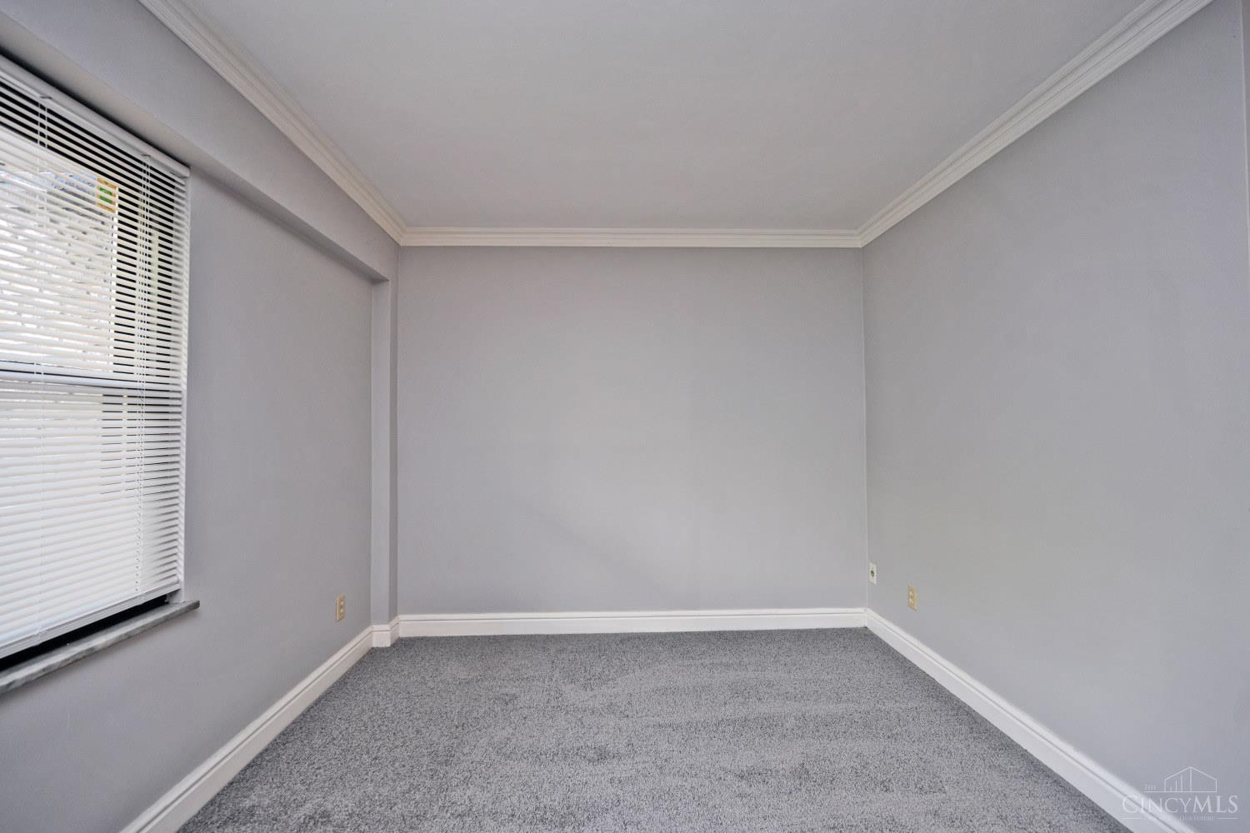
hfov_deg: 104.3
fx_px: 486
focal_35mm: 14
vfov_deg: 81.2
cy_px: 416
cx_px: 625
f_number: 4
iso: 450
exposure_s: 1/60
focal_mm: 14
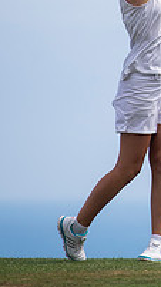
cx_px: 343
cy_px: 24
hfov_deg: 1.3
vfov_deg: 2.4
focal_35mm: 905
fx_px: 6871
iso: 400
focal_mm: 300
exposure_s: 1/4000
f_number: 5.6
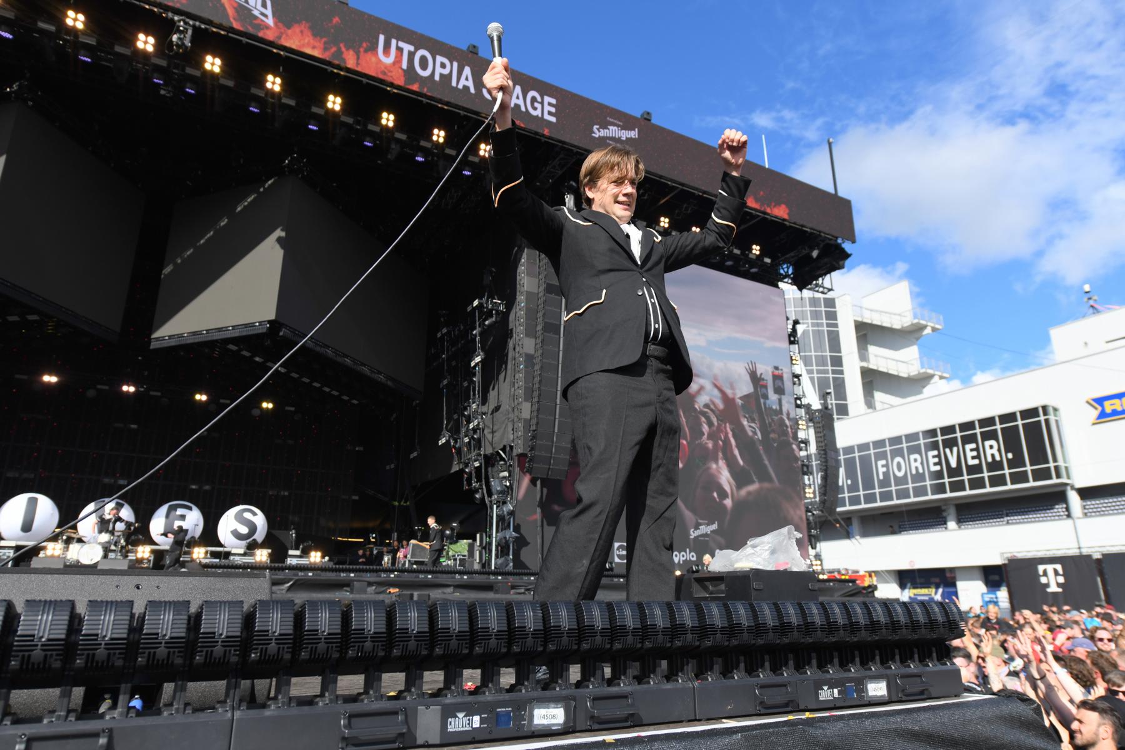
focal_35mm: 24
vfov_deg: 53.1
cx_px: 562
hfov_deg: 73.7
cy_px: 375
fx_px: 750
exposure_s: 1/2500
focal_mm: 24
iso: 400
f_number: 5.6
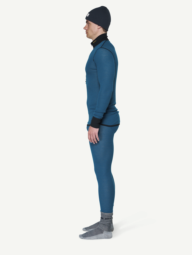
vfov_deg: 25.7
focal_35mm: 76
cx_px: 96
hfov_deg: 19.4
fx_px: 562
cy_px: 132
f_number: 5.6
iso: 100
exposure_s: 1/50
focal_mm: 70
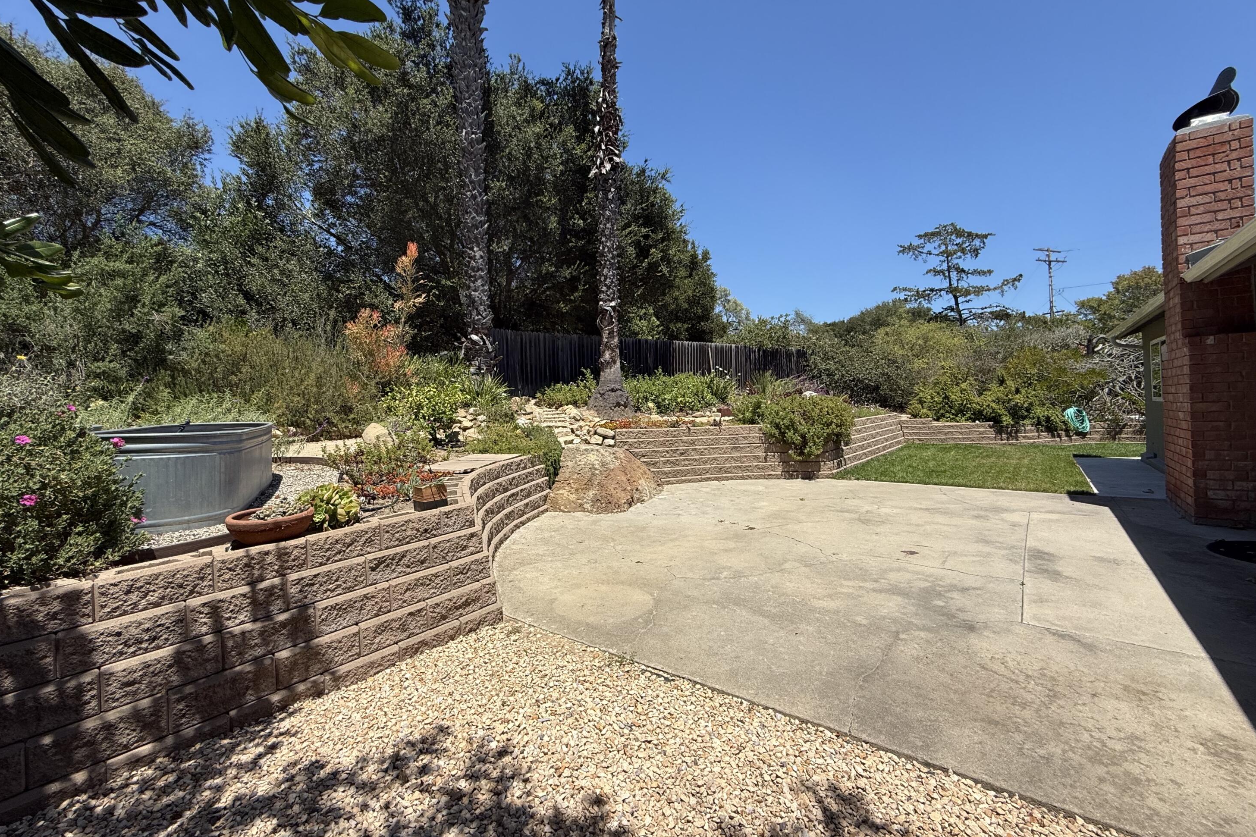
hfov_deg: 100.4
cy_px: 402
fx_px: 523
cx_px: 611
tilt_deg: +0.5
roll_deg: +1.6
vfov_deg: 77.3
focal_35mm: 15
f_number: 2.2
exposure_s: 1/2024
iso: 50
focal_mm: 2.22
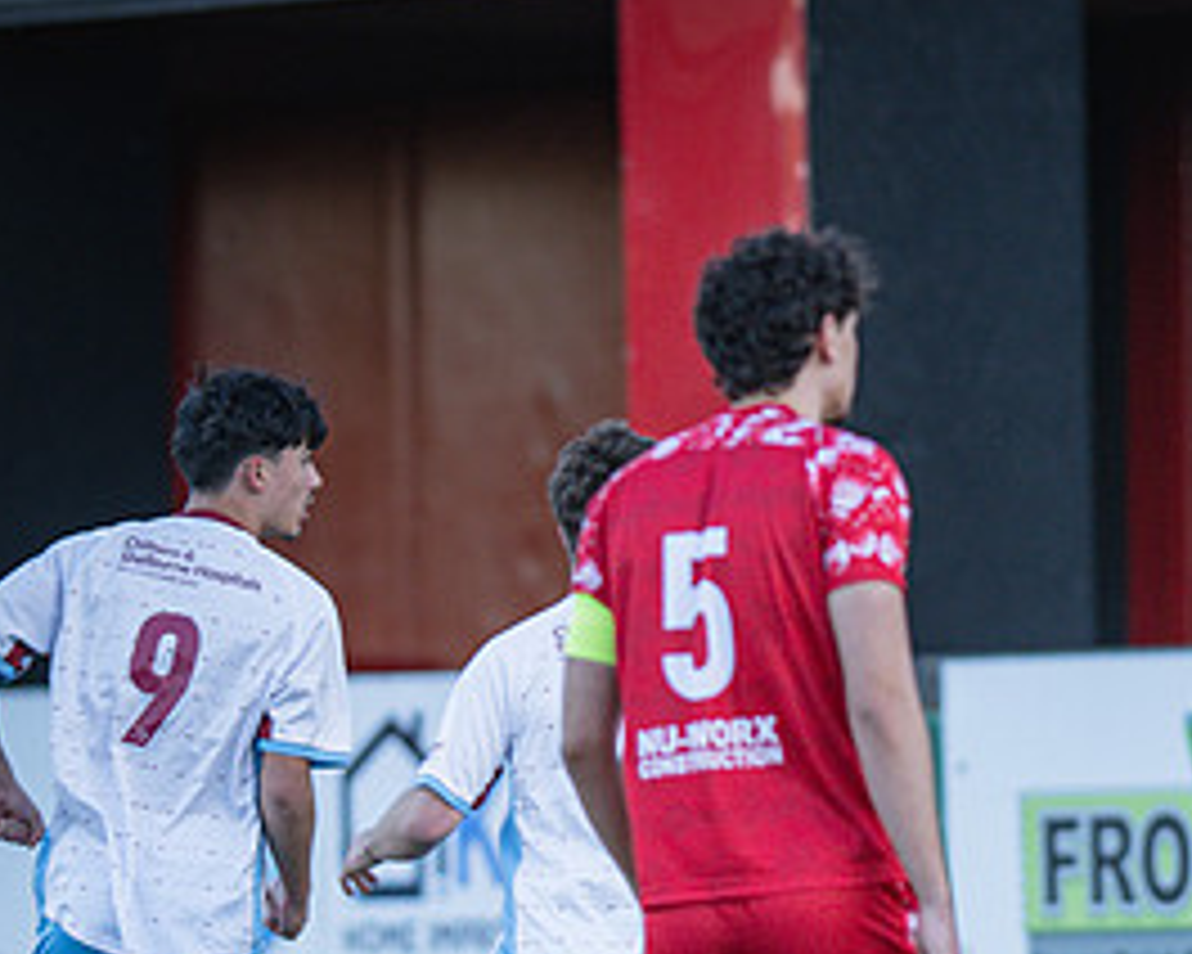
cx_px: 492
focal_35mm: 903
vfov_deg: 1.7
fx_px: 31857
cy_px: 1094
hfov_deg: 2.1
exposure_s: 1/400
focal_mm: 300
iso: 400
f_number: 2.8
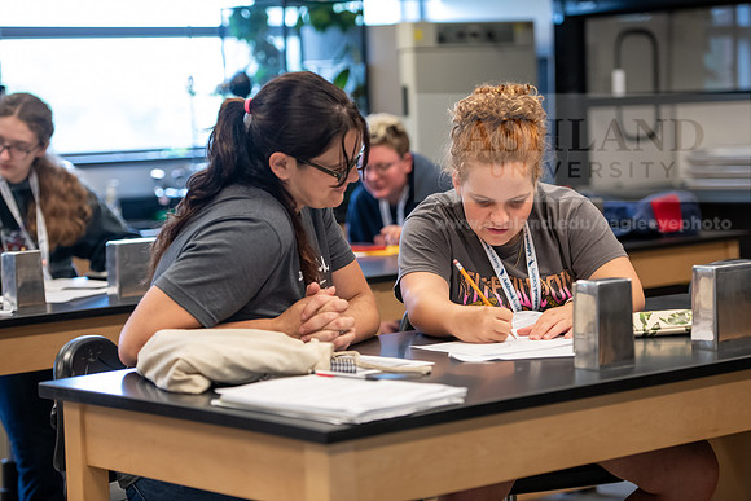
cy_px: 250
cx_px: 376
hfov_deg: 21.5
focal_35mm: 95
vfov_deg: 14.4
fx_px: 1982
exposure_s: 1/200
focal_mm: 95
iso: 1250
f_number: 3.2
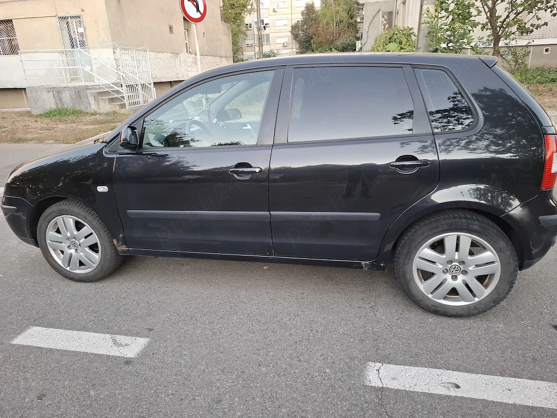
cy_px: 209
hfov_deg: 73.9
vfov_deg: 58.9
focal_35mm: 23
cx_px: 278
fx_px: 370
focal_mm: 5.54
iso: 250
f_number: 1.8
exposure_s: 1/33
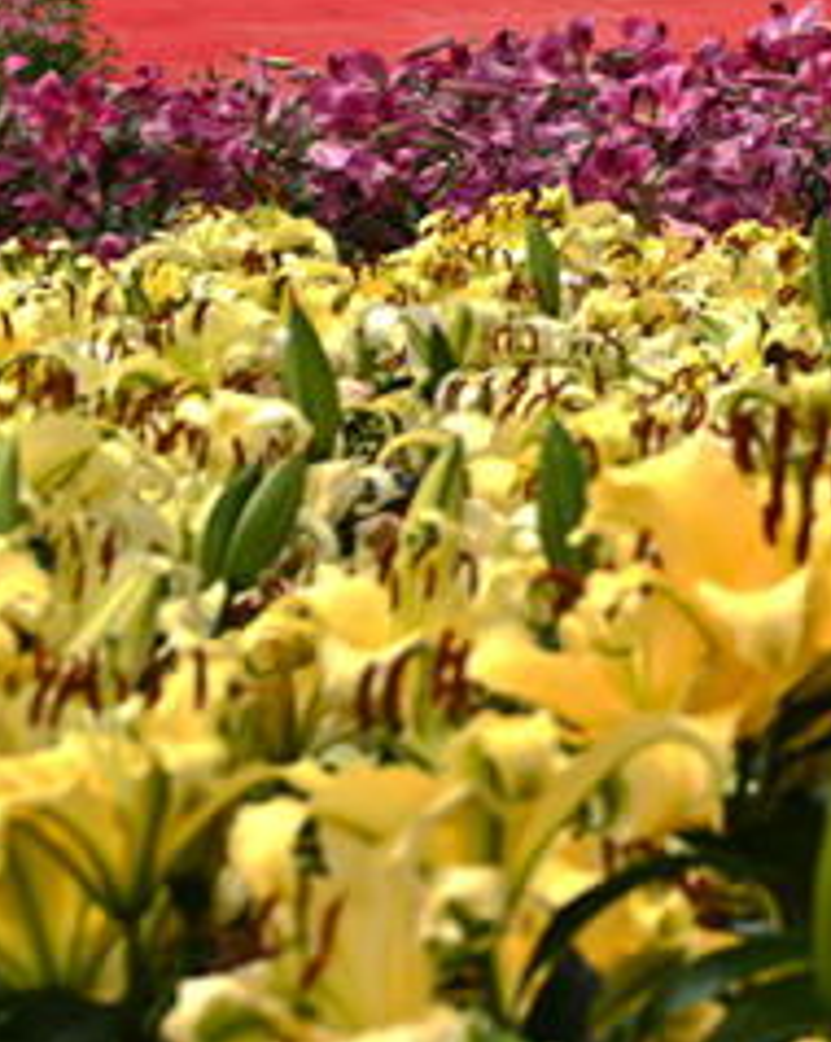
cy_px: -341
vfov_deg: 8.9
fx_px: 6557
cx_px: 2099
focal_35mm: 213
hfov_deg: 6.8
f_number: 8
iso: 100
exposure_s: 1/320
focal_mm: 45
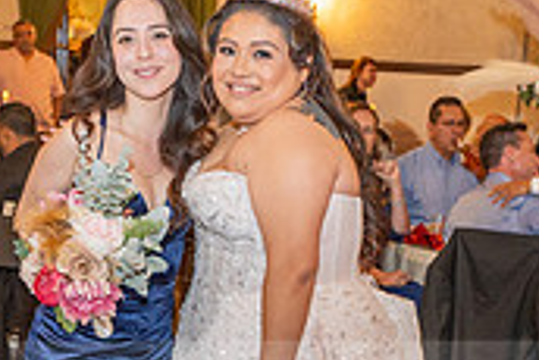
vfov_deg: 16.3
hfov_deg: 25.0
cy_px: 415
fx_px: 1214
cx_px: 282
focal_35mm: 81
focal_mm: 24
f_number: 2.8
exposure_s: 1/200
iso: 1600
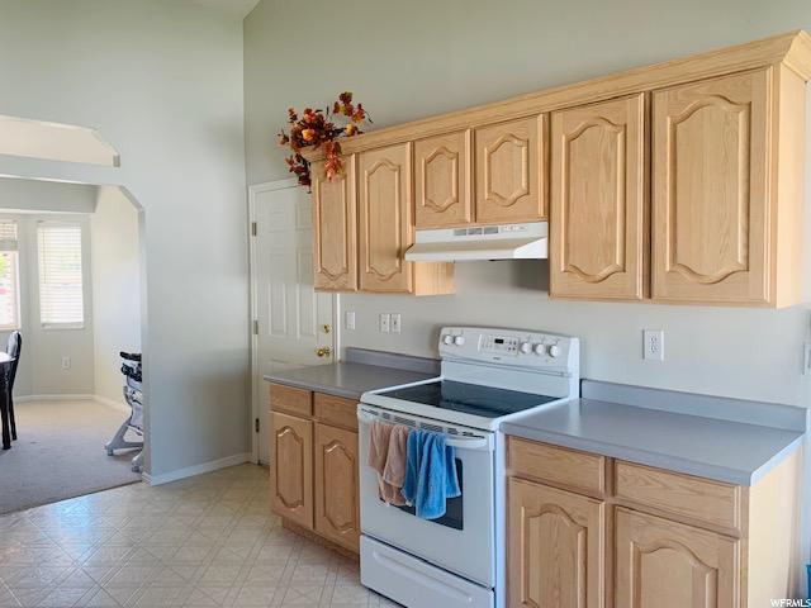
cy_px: 304
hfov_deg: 67.3
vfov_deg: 53.1
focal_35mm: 26
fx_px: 609
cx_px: 406
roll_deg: -0.3
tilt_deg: -0.9
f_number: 1.8
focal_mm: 4.25
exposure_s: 1/100
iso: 100
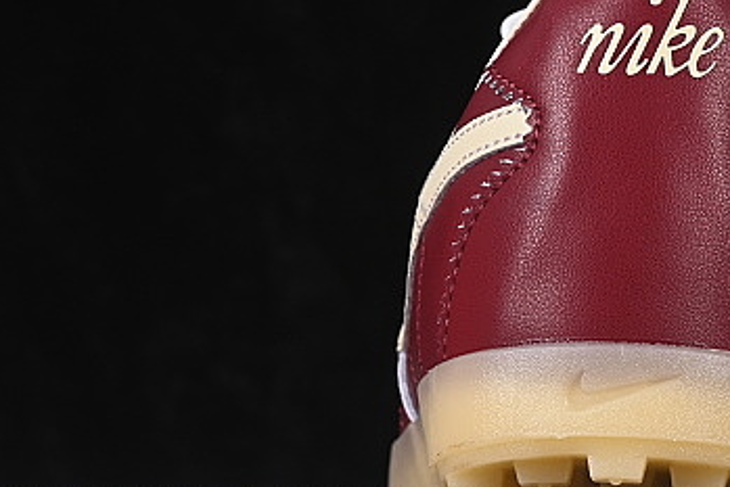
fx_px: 4706
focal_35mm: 232
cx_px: 835
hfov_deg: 8.8
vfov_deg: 5.9
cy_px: 33
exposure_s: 1/80
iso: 160
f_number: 8
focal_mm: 50
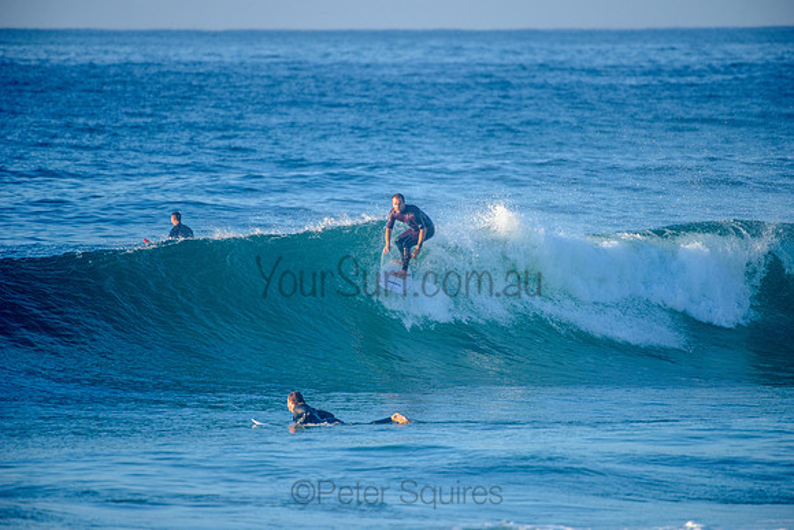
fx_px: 11030
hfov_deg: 4.1
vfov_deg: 2.8
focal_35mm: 500
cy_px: 265
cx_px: 397
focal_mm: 500
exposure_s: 1/2000
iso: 500
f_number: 5.6
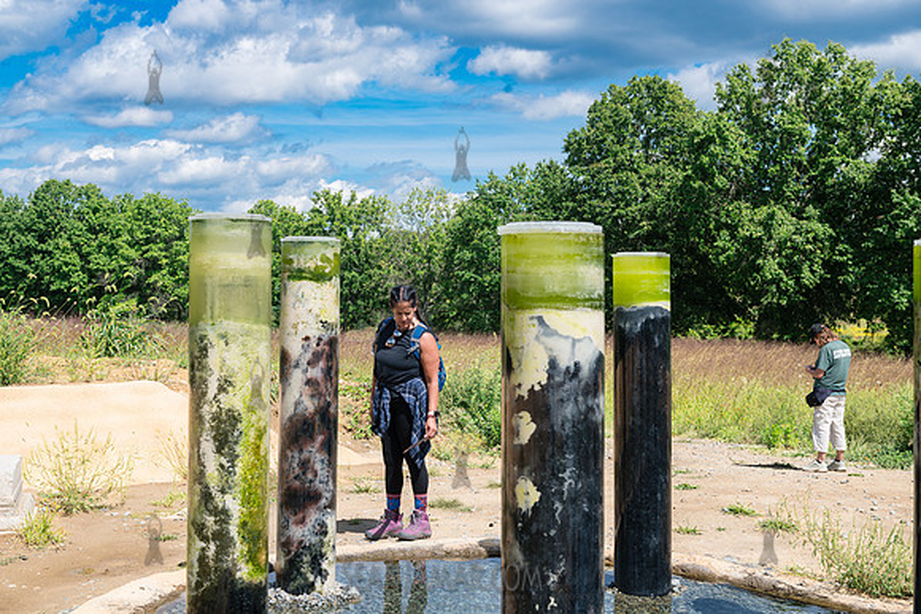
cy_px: 307
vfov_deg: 28.1
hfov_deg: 41.1
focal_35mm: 48
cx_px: 460
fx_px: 1228
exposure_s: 1/320
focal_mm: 48
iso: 100
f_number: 6.3
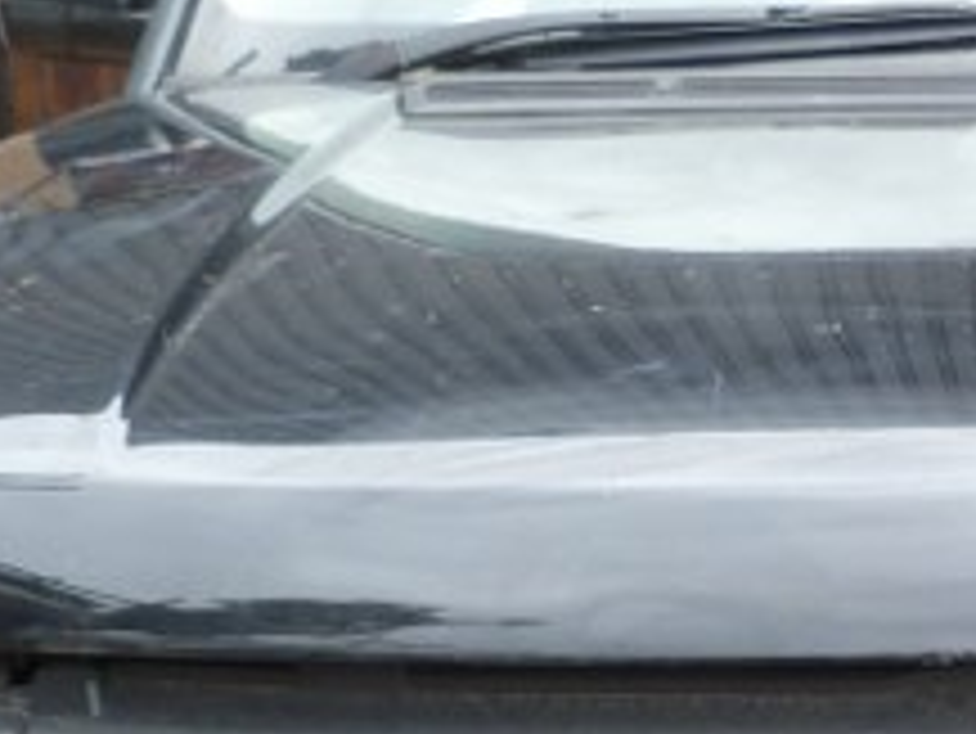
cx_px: 1066
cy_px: 698
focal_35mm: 92
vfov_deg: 15.8
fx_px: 2595
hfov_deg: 20.3
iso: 80
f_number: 4
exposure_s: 1/100
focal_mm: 4.5
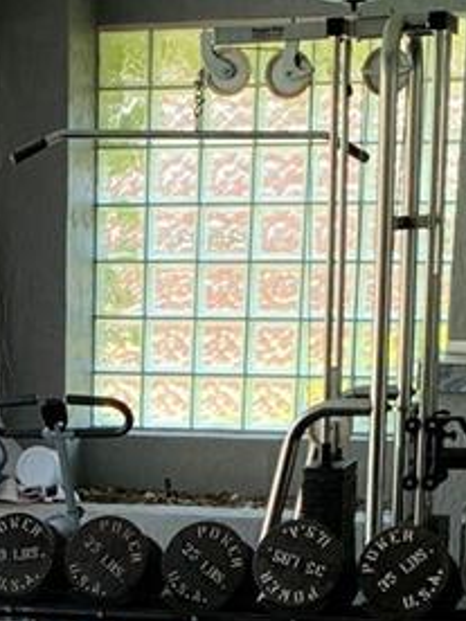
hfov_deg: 12.9
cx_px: -50
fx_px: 2028
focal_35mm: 113
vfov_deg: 16.3
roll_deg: +1.4
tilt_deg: -18.3
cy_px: 844
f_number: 1.8
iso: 80
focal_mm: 4.25
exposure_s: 1/121
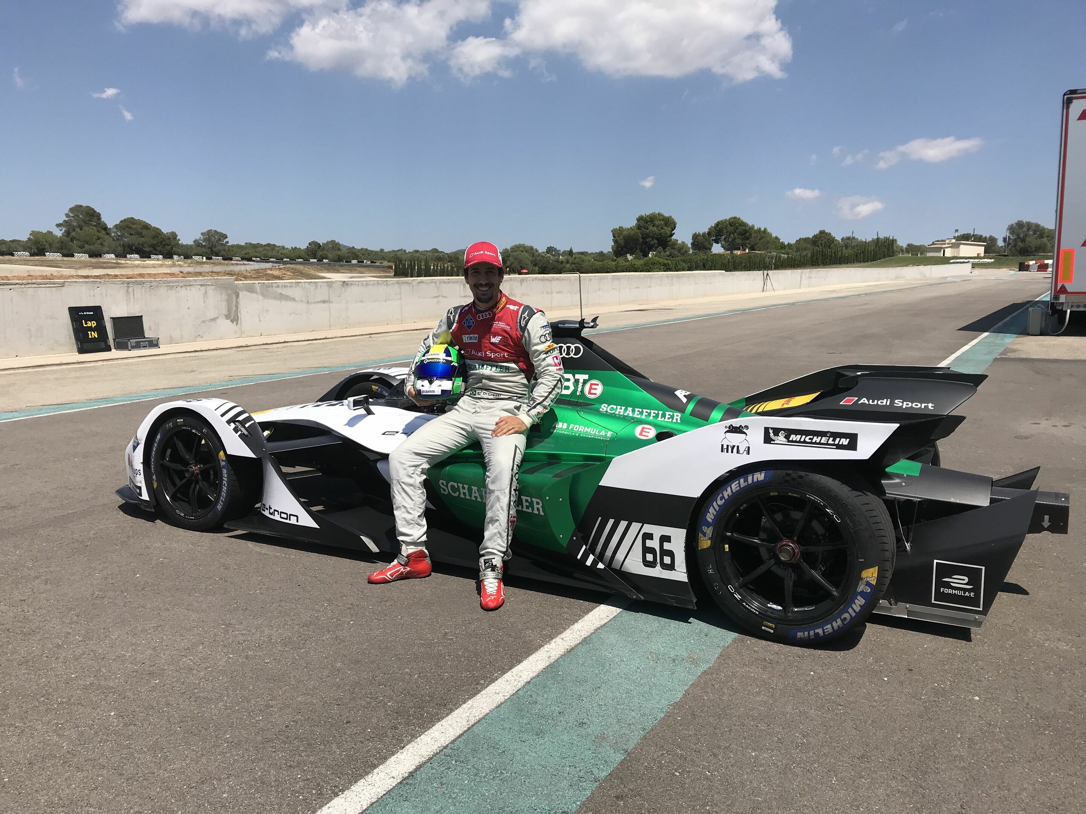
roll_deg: +1.6
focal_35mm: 28
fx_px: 878
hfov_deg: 63.4
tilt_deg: -7.3
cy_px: 407
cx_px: 543
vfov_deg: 49.7
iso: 20
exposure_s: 1/3831
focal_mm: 3.99
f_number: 1.8
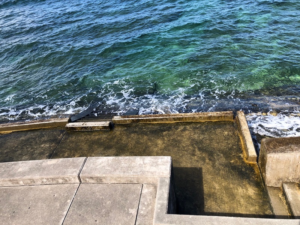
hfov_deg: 63.4
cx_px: 150
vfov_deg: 49.7
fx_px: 243
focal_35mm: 28
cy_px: 112
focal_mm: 3.99
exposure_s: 1/873
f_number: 1.8
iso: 20
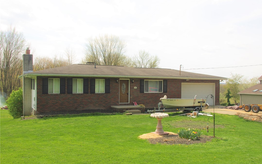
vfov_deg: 36.3
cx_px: 132
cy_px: 83
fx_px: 250
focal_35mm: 35
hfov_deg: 55.3
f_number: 11
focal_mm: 23.13
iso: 200
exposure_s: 1/180
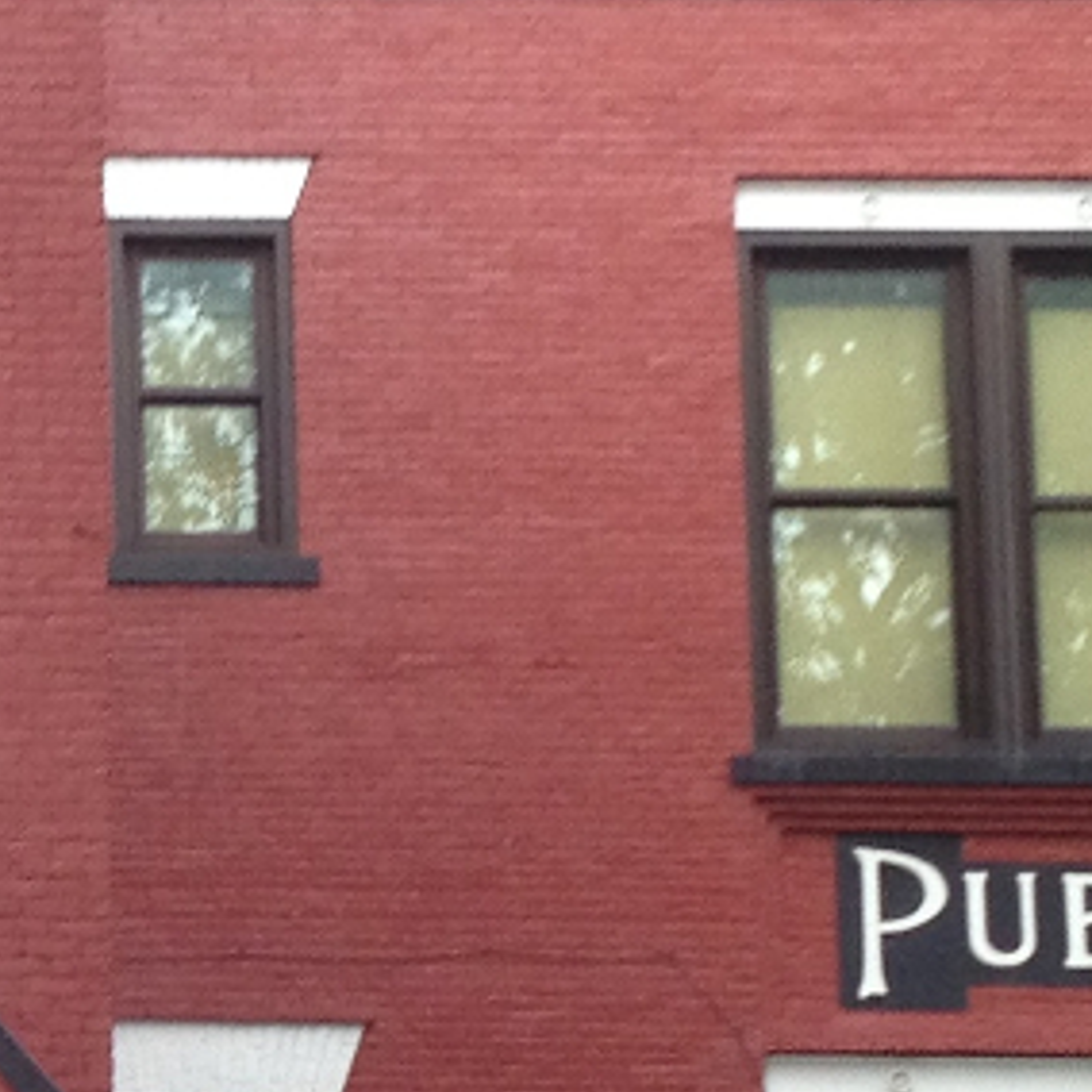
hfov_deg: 9.9
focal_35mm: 174
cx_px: -319
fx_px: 6210
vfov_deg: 10.0
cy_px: 996
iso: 80
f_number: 2.4
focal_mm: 4.28
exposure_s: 1/120
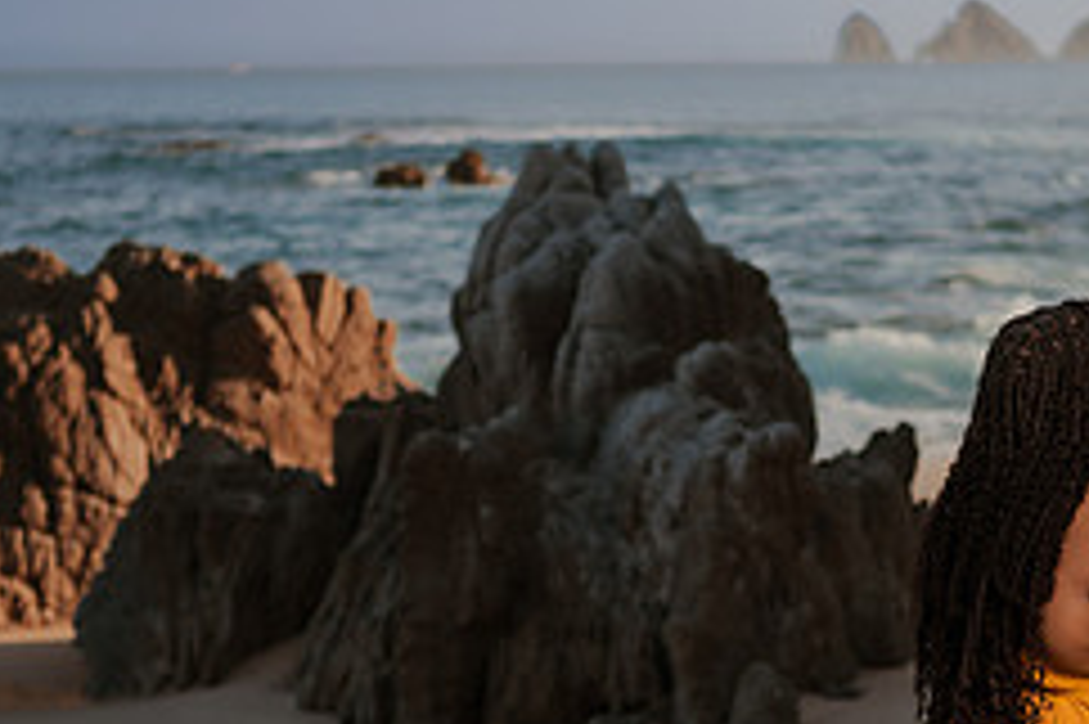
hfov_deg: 24.1
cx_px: 742
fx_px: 2539
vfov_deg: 16.0
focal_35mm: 84
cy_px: 681
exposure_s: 1/2500
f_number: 1.8
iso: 100
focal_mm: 35
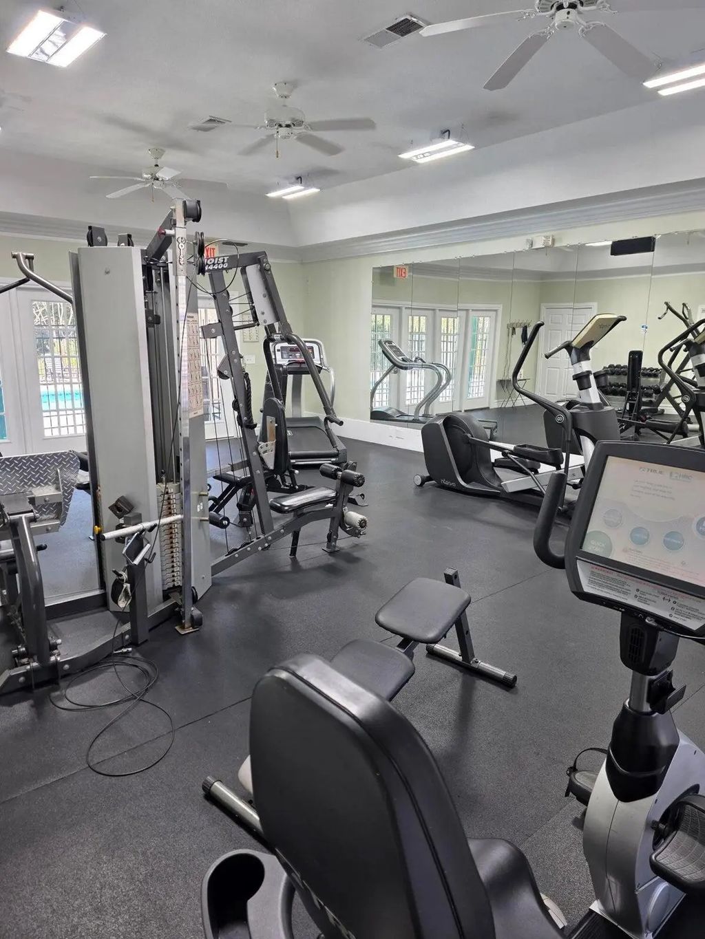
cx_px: 352
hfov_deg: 58.9
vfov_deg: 73.9
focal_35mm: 23
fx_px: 624
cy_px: 470
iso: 50
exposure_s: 1/120
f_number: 1.7
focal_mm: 6.3
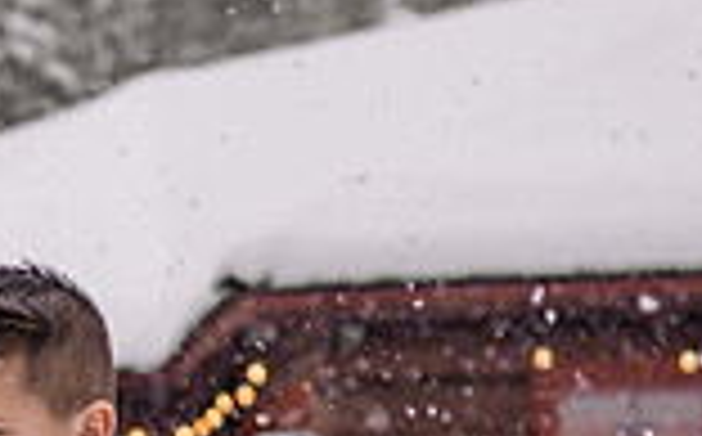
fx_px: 2541
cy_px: 596
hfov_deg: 15.3
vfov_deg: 9.6
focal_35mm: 133
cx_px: -94
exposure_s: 1/250
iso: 200
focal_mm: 35
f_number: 2
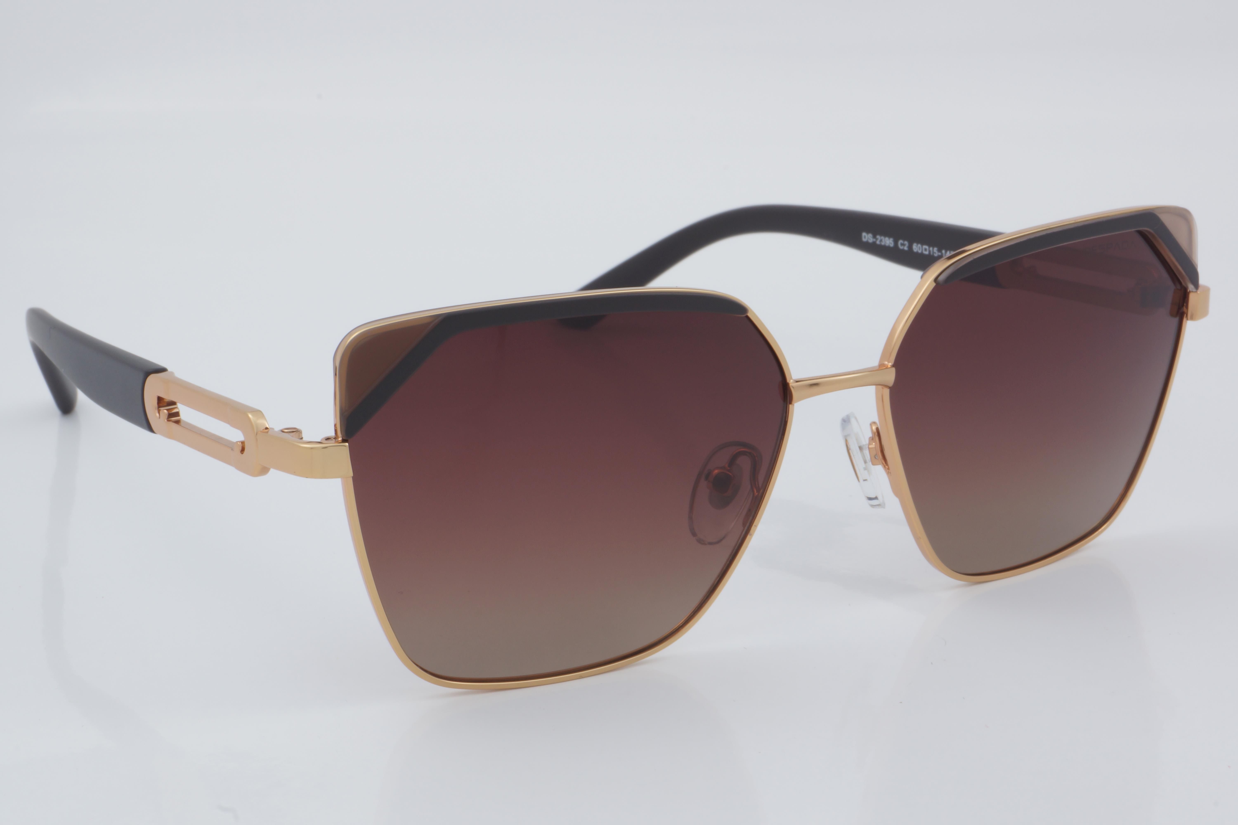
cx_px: 619
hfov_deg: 27.0
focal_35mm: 75
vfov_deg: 18.2
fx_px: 2579
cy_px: 412
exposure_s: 1/4
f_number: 32
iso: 100
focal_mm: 50
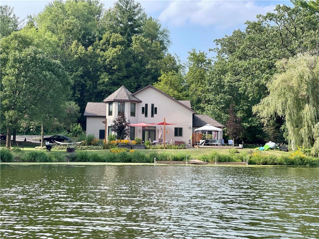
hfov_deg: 36.8
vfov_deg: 28.0
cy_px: 120
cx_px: 160
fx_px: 479
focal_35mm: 52
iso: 32
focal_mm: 6
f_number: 2
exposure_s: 1/505
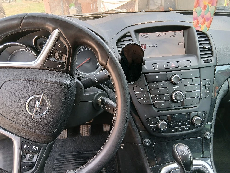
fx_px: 173
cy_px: 86
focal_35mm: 26
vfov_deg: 53.1
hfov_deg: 67.3
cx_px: 115
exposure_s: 1/50.3
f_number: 1.8
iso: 64
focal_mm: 3.98
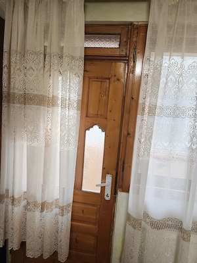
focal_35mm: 23
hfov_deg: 58.9
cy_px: 132
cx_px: 98
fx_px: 175
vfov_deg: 73.9
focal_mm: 5.4
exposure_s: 1/182
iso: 250
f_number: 1.8
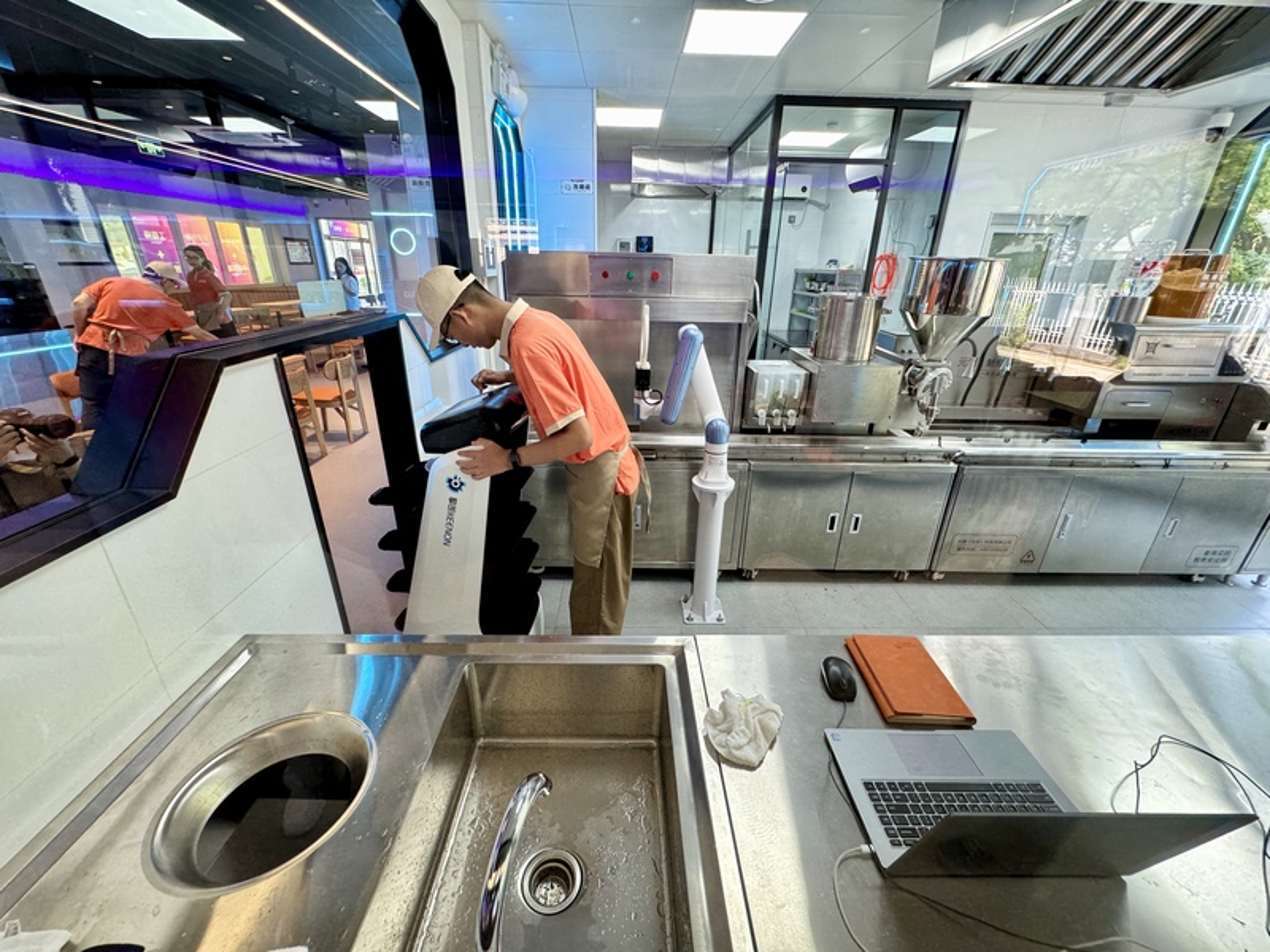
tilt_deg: -22.9
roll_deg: -1.0
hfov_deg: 102.1
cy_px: 476
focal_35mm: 14
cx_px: 635
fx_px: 514
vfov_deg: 85.7
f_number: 2.2
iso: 200
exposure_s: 1/100
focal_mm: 2.22
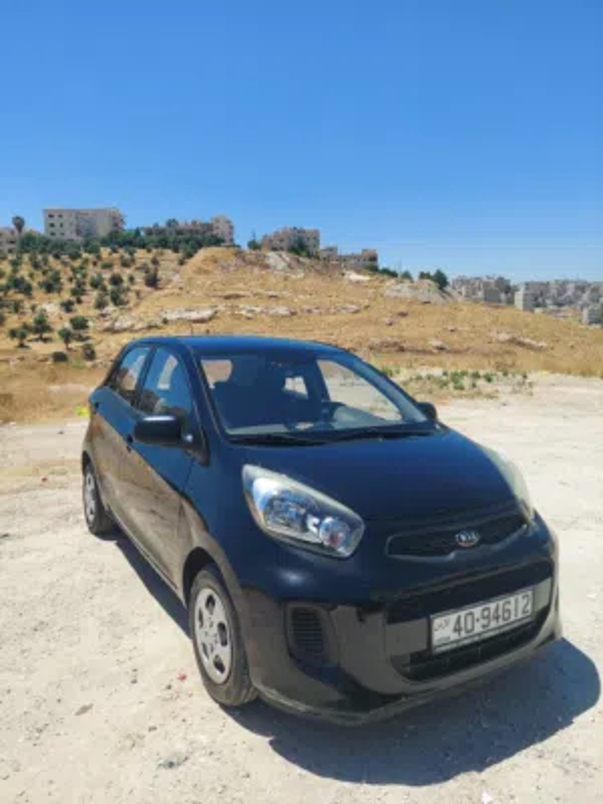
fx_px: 557
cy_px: 402
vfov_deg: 71.6
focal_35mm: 24
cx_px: 302
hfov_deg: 56.8
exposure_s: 1/1866
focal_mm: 5.23
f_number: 1.8
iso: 40
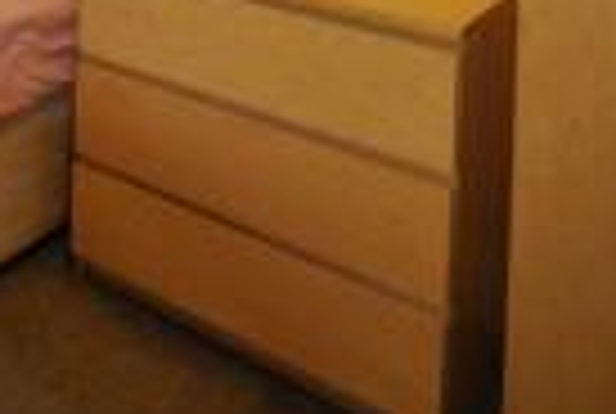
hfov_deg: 34.8
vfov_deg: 21.0
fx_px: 892
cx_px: 9
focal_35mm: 52
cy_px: -250
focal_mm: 10
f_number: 3.5
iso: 720
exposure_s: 1/80
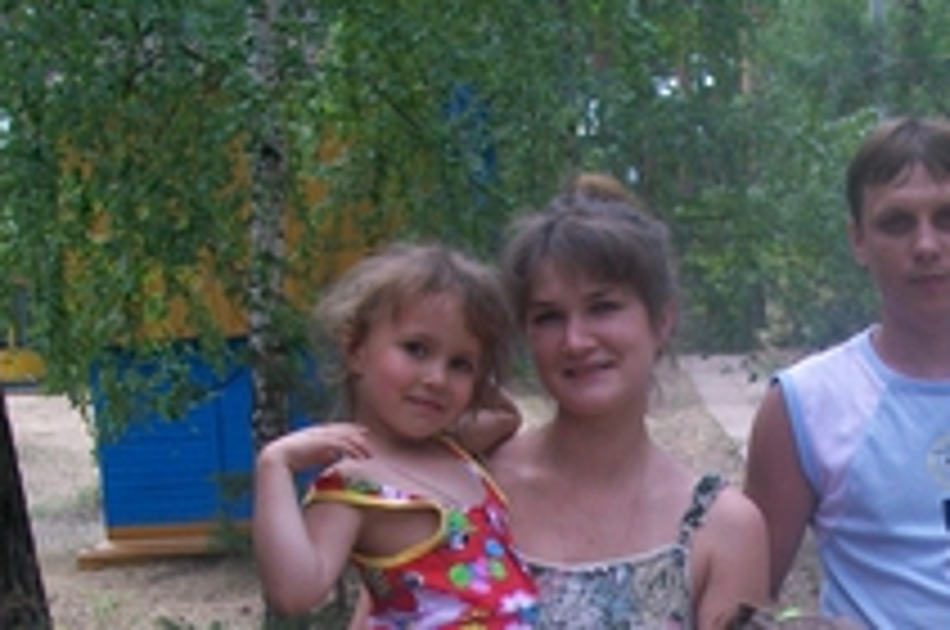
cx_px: 860
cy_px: 702
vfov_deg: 16.5
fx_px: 2108
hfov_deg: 24.6
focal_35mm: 80
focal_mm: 6
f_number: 2.7
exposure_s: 1/200
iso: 64
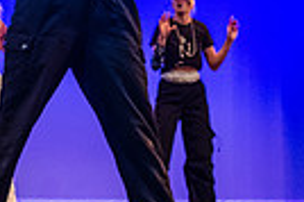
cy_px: -74
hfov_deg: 17.1
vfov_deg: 11.3
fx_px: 987
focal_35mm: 117
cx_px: 2
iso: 4000
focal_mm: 27
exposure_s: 1/320
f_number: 3.5
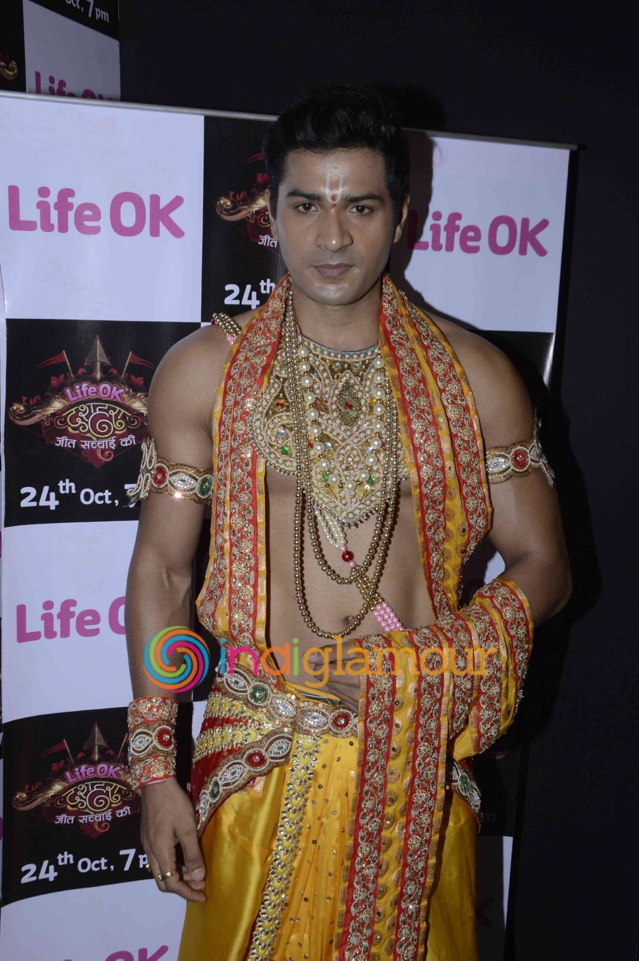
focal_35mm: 42
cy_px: 480
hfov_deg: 31.8
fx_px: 1120
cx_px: 320
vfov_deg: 46.4
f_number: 10
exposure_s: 1/160
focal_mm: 28
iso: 400
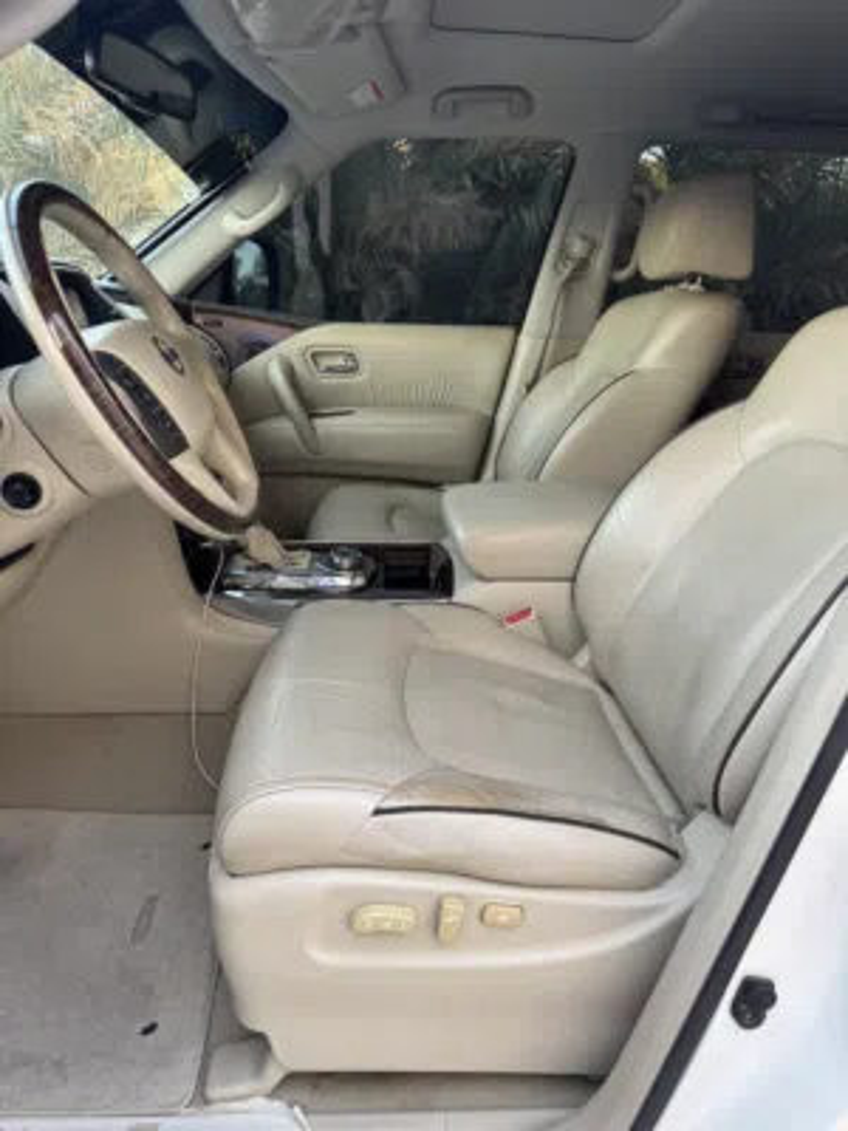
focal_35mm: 24
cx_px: 424
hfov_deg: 56.8
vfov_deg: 71.6
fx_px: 784
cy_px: 566
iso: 160
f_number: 1.78
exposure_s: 1/121
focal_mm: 6.76
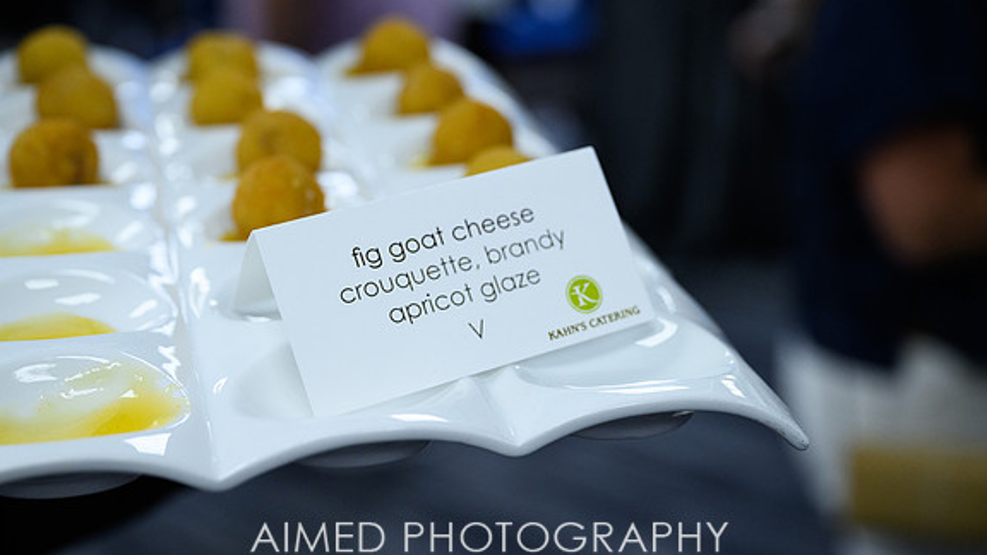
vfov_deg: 20.7
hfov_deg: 36.0
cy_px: 239
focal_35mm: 58
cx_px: 492
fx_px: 1518
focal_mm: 55
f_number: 4
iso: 2500
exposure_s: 1/400
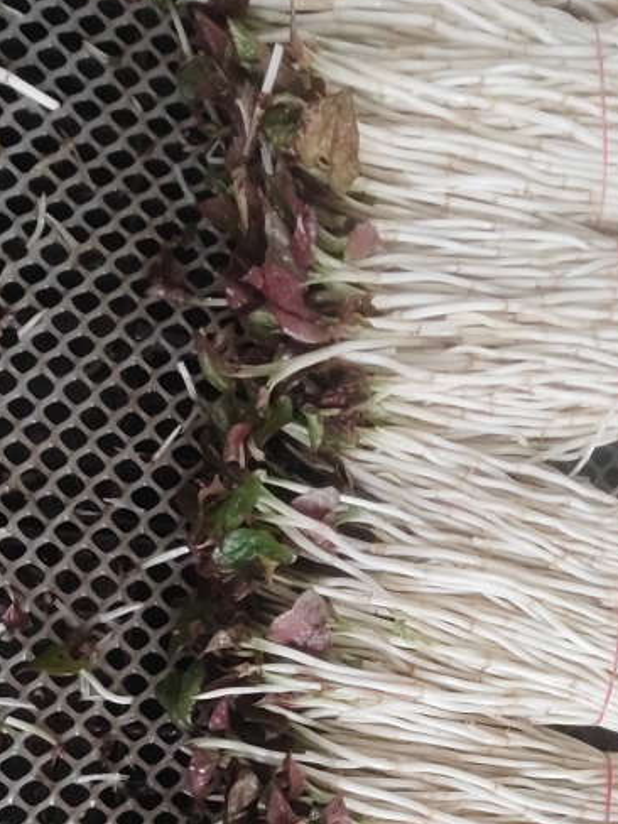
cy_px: 754
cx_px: 454
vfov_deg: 47.0
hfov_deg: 39.7
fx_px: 833
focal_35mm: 35
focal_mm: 1.68
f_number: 2.2
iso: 227
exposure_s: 1/25
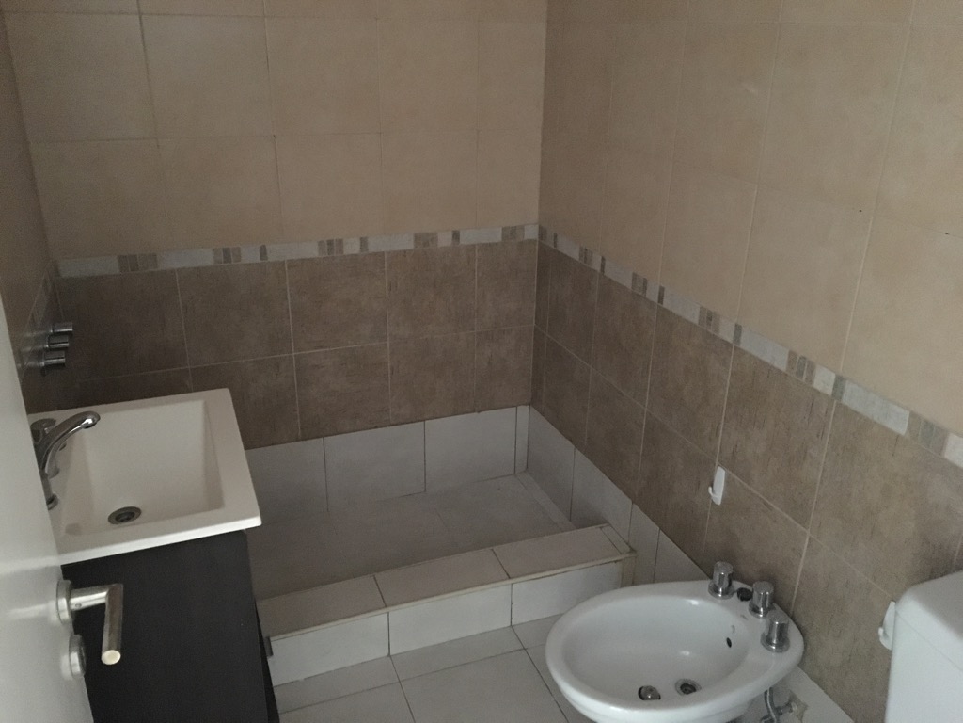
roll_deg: -0.8
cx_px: 482
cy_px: 362
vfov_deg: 48.2
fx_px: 807
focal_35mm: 29
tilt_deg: -22.4
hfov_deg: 61.7
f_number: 2.2
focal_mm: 4.15
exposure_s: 1/17
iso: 800
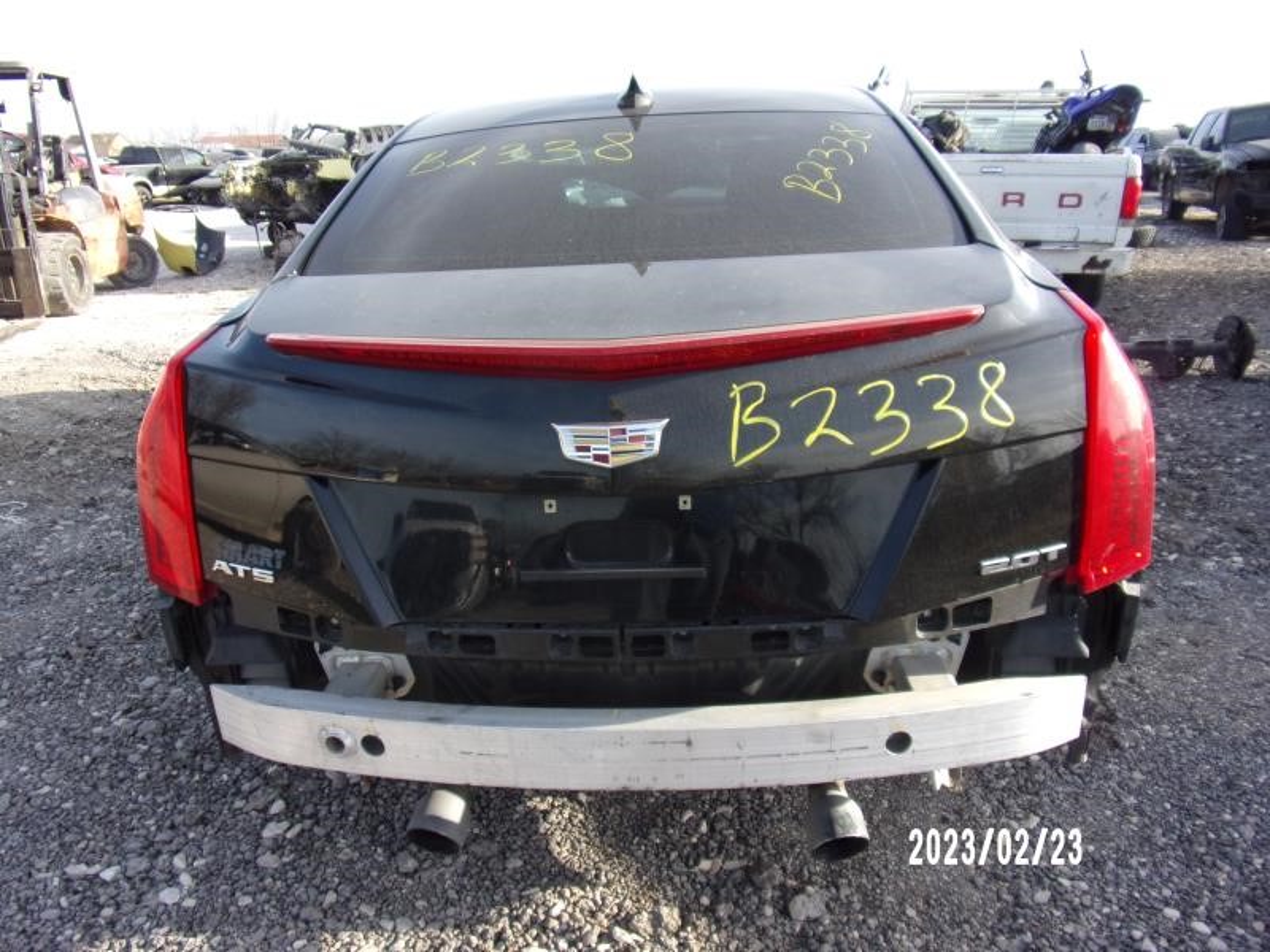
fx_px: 881
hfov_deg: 71.6
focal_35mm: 24
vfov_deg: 56.8
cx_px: 635
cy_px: 476
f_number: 3.3
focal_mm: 4.3
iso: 80
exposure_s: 1/300
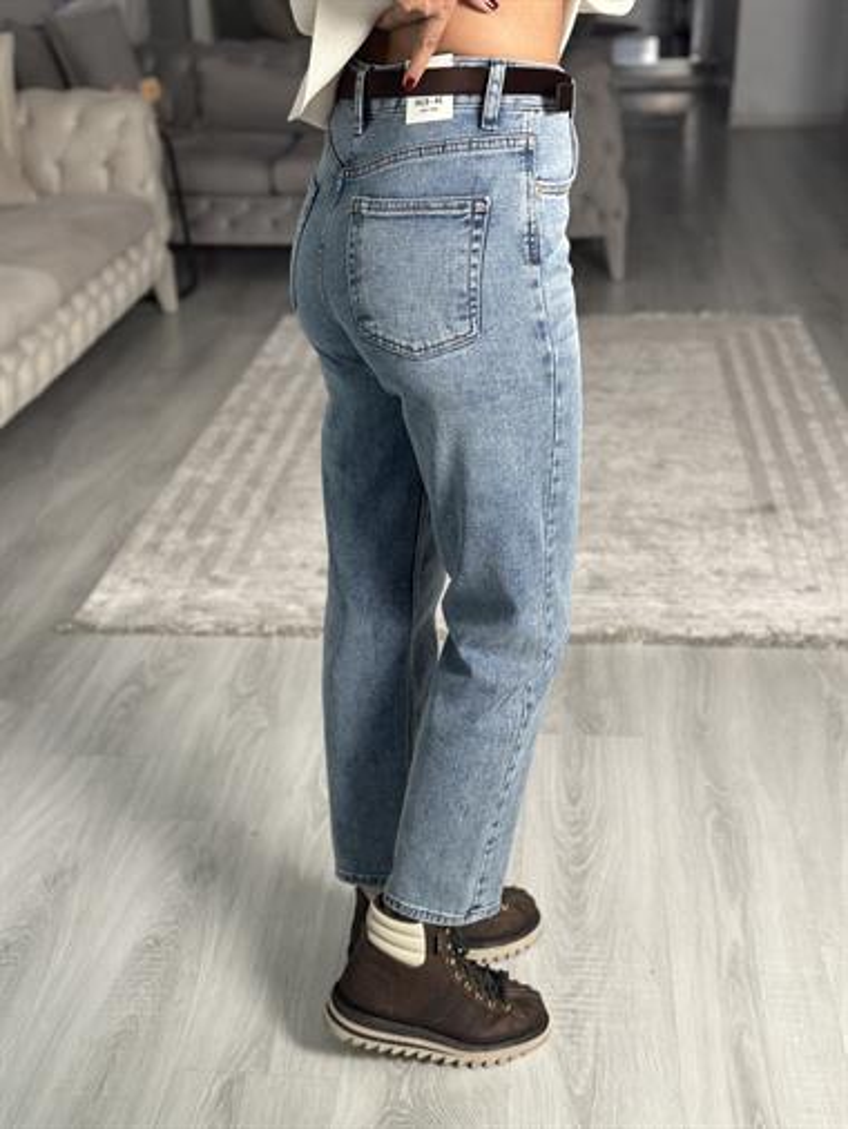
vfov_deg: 39.6
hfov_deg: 30.3
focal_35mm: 48
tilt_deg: -37.4
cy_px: 564
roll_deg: +1.9
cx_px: 424
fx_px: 1567
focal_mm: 6.86
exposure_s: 1/100
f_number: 1.78
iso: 200
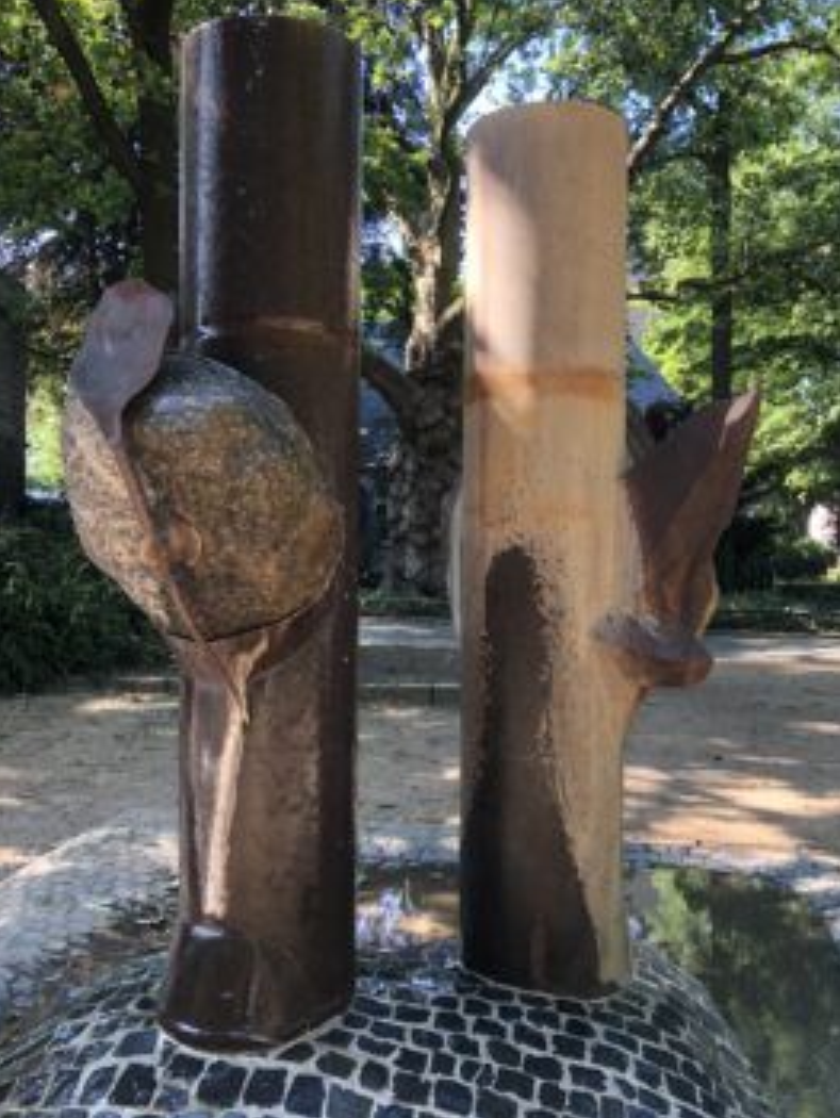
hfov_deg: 44.1
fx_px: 1034
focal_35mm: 32
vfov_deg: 56.8
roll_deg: +1.1
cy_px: 556
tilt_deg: -1.2
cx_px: 367
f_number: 1.8
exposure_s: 1/120
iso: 32
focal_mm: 3.99
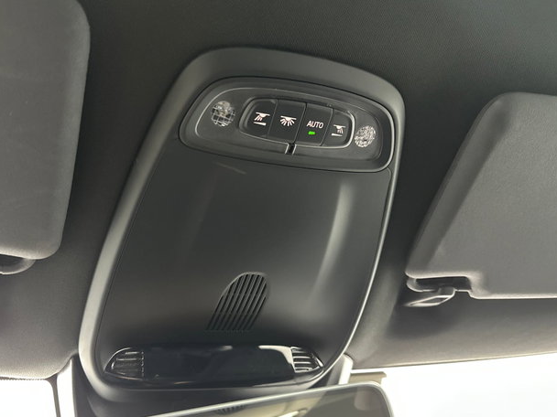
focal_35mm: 30
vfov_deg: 46.8
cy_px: 195
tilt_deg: +51.3
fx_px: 483
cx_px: 214
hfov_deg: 59.3
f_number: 1.78
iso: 1600
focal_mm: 6.86
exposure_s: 1/25
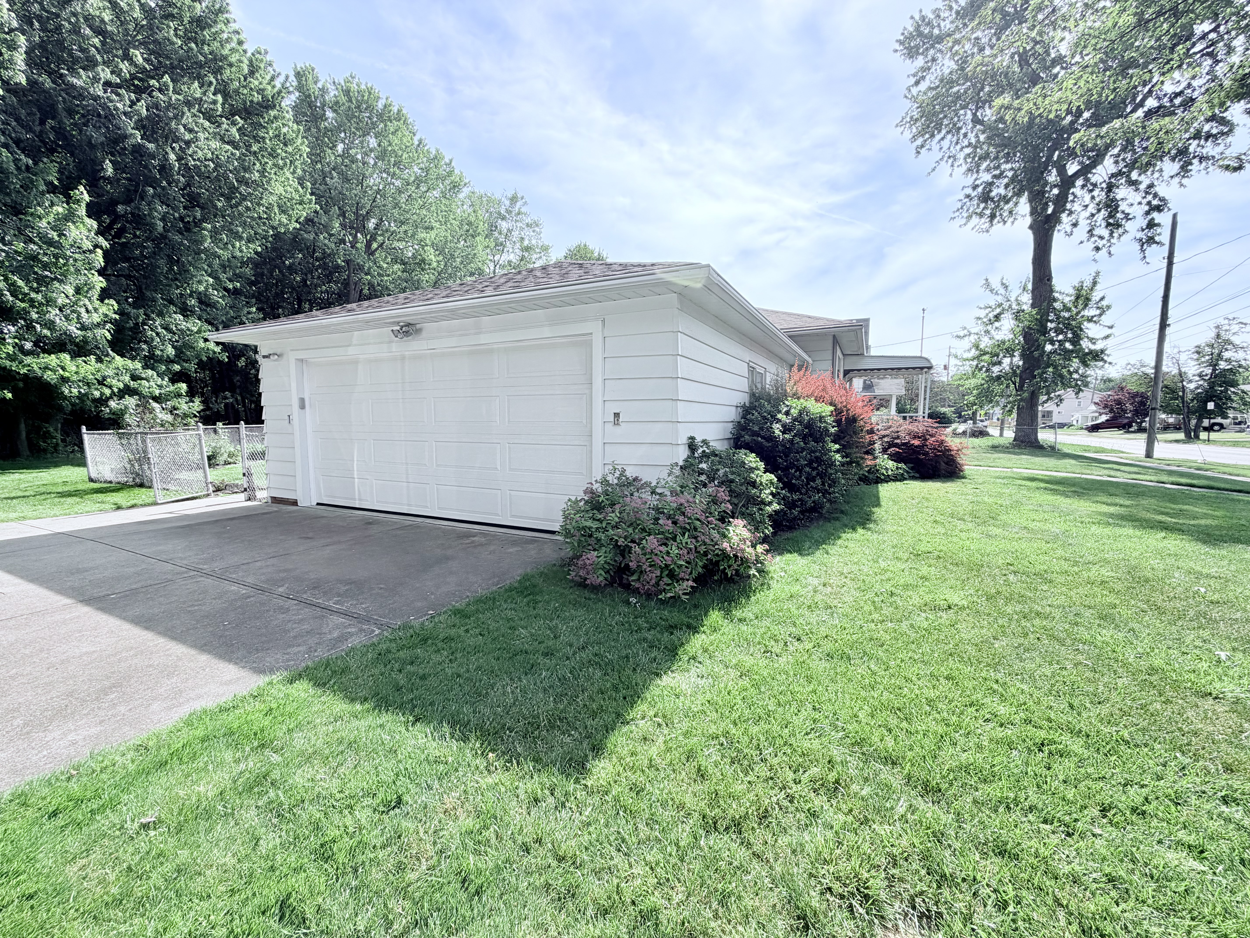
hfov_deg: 102.1
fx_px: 506
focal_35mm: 14
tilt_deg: -4.5
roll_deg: +1.2
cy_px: 469
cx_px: 625
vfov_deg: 85.7
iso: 32
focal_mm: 2.22
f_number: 2.2
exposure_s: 1/770
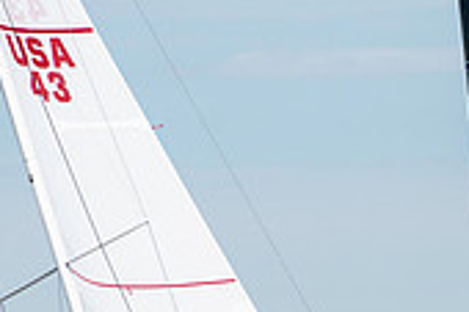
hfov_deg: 3.0
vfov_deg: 2.0
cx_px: 488
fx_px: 8889
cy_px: 349
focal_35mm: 683
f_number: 5
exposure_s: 1/3200
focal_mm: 200
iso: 320
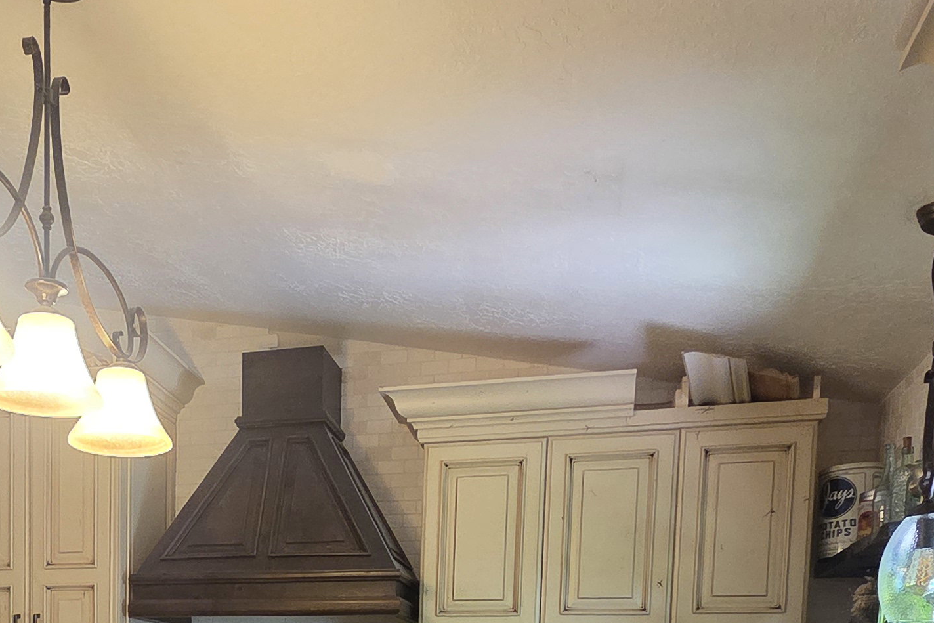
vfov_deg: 29.4
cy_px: 777
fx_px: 986
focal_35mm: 38
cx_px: 238
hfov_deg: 48.8
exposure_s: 1/60
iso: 500
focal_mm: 2.2
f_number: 2.2
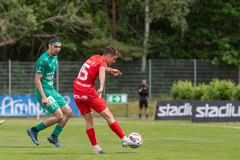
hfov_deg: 8.7
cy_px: 97
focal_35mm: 235
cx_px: 95
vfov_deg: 5.8
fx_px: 1569
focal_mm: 130
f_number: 3.2
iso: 250
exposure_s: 1/2000
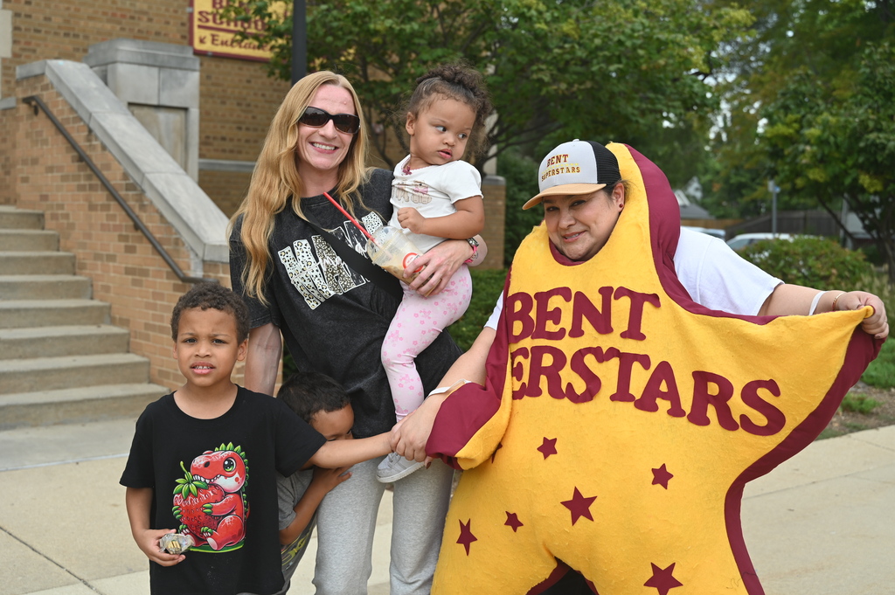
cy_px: 298
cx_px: 448
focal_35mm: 45
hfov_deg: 43.6
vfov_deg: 29.8
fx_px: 1118
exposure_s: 1/250
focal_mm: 45
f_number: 4.5
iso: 200
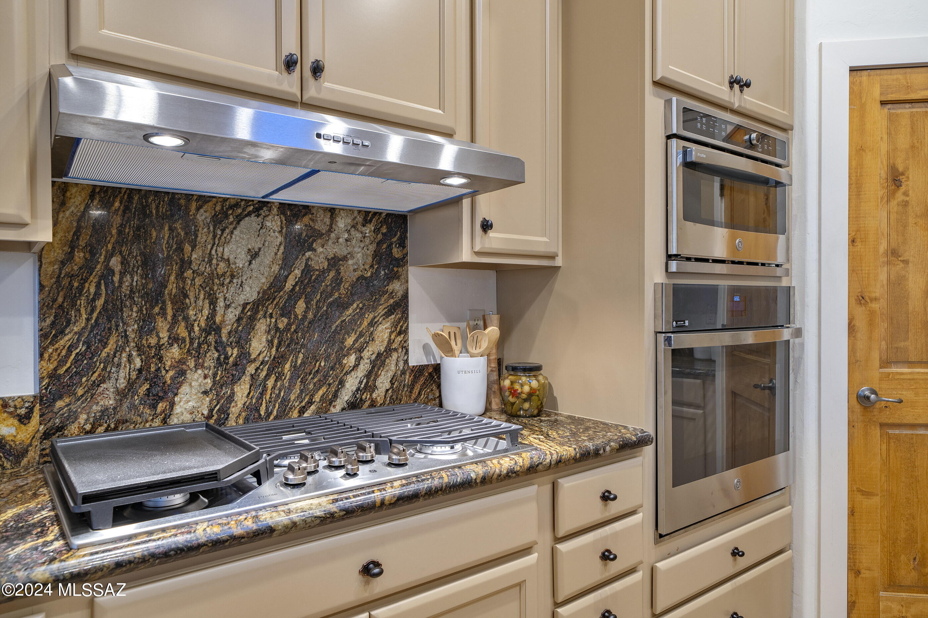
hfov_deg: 76.1
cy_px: 309
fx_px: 593
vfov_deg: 55.1
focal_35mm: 23
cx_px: 464
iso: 200
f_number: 7.1
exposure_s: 1/2
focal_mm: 23
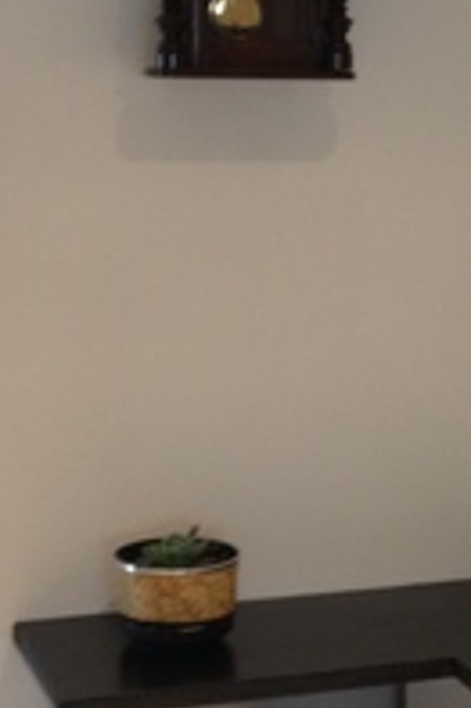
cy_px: 413
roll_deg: -0.6
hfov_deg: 12.2
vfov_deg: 18.4
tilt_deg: -10.3
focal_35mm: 111
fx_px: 2182
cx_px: 417
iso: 125
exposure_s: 1/20
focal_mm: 4.28
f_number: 2.4
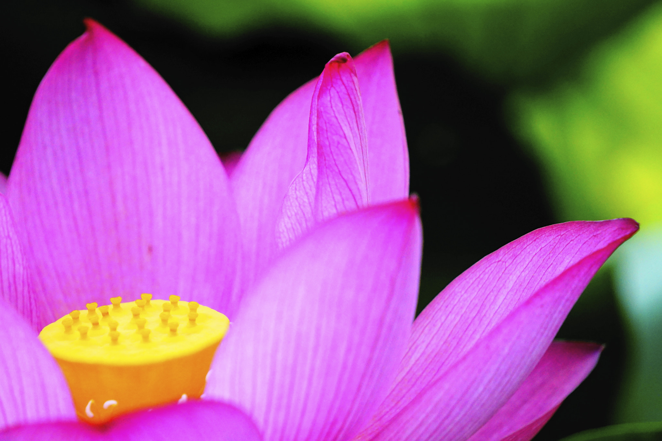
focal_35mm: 315
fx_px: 5789
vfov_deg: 4.4
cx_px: 331
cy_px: 220
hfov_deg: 6.5
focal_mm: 210
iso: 1000
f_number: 6.3
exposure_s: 1/400
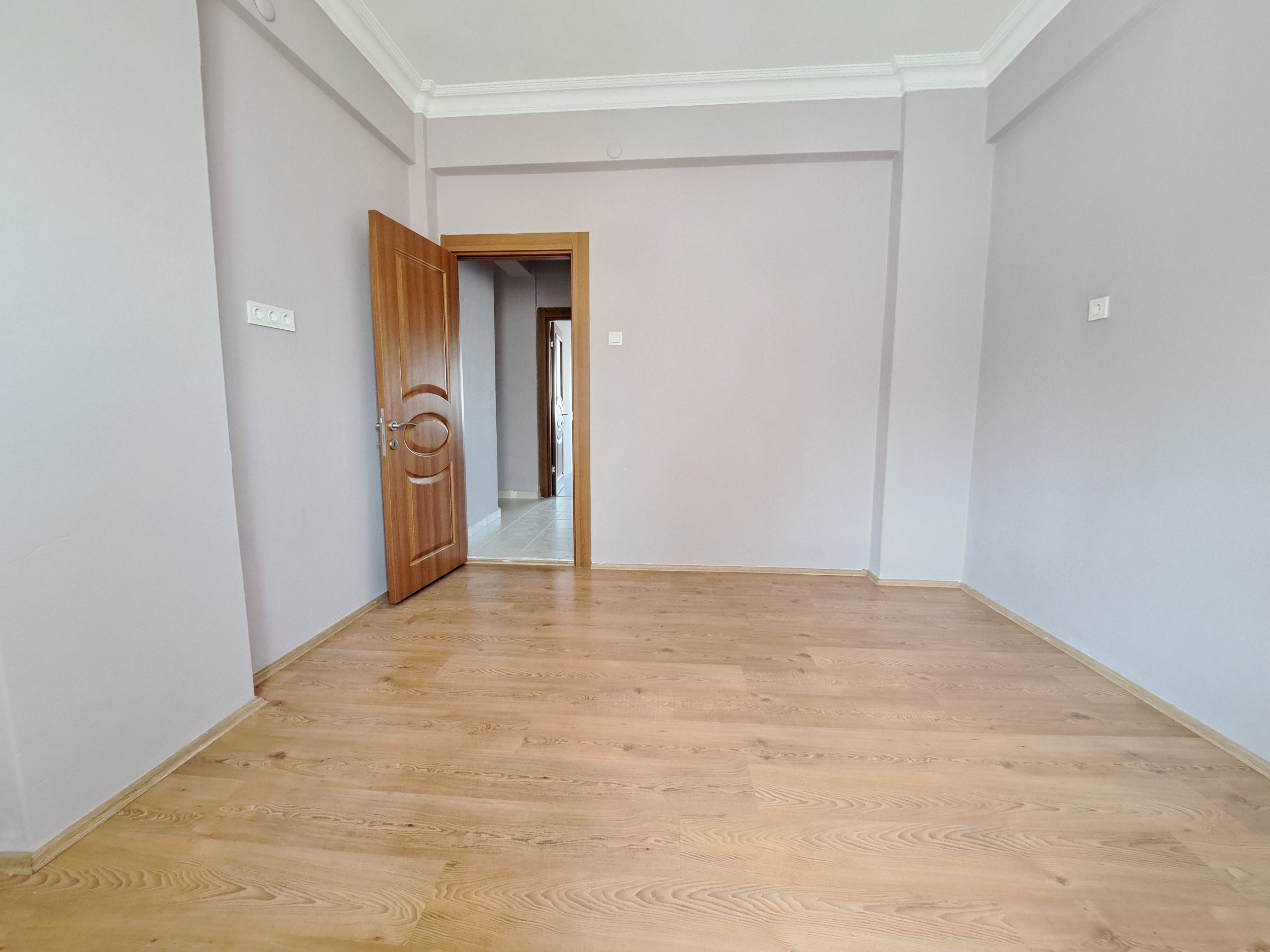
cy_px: 476
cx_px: 635
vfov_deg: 89.9
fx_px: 477
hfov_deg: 106.2
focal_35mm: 13
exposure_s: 1/25
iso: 250
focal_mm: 1.74
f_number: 2.2
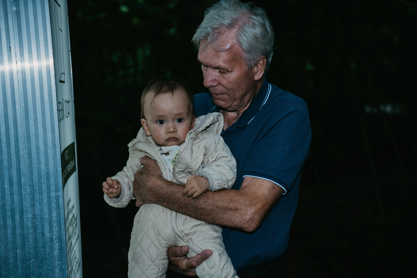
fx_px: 811
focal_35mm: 70
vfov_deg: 19.5
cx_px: 208
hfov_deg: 28.8
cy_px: 139
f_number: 4
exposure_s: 1/160
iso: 400
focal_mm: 70
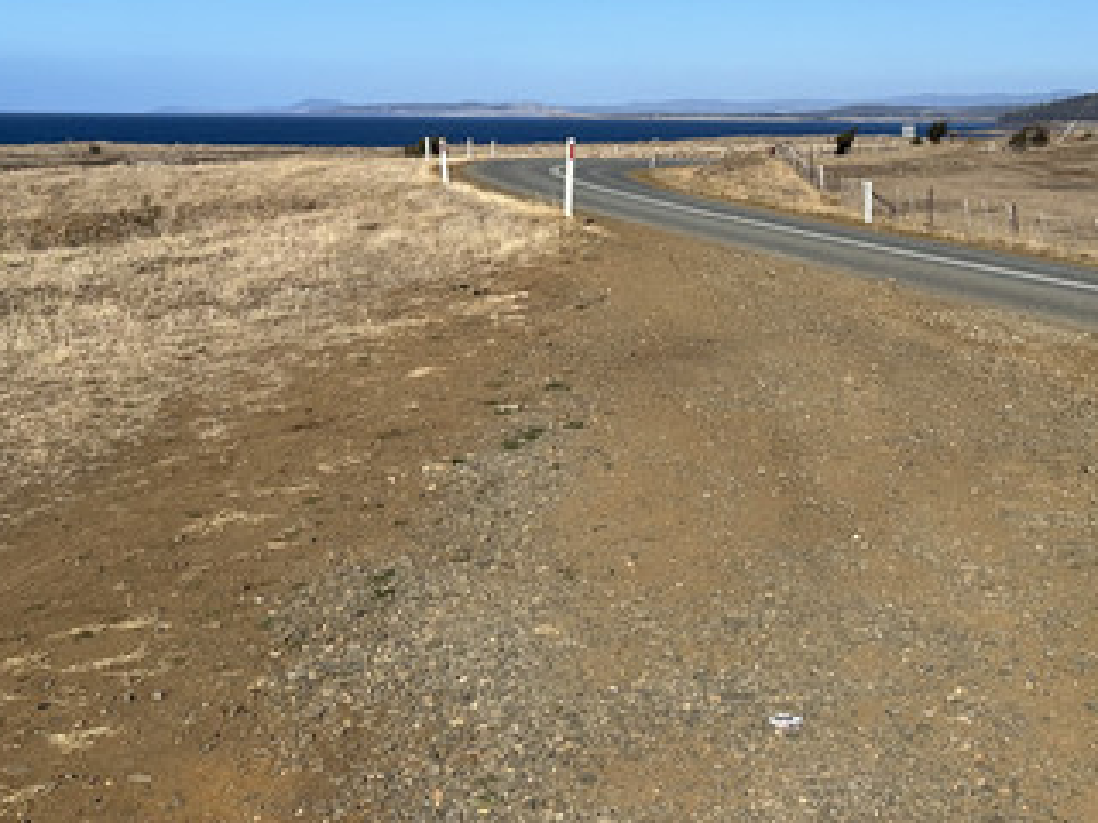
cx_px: 556
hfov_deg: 36.8
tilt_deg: -0.1
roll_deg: -1.8
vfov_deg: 27.2
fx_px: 1649
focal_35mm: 52
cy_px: 113
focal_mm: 5.7
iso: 50
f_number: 1.5
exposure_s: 1/7463
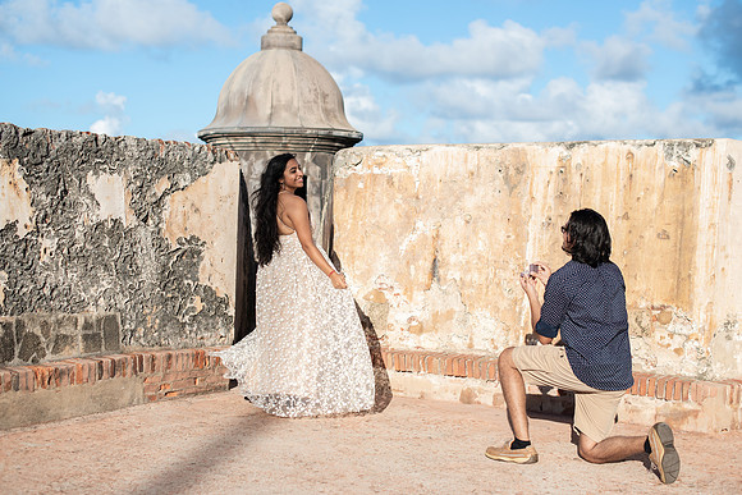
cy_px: 248
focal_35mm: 55
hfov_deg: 36.5
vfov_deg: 24.8
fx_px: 1124
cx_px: 371
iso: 100
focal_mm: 50
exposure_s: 1/2500
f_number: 2.8
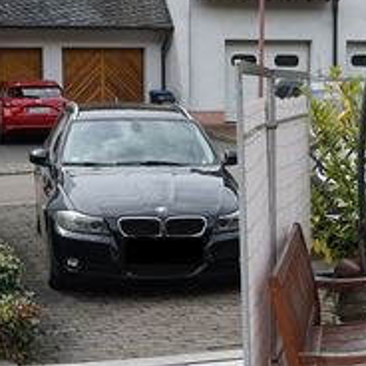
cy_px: 253
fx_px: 1065
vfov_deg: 19.4
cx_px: 203
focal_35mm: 89
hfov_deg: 19.5
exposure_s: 1/250
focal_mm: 28
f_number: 7.1
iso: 100
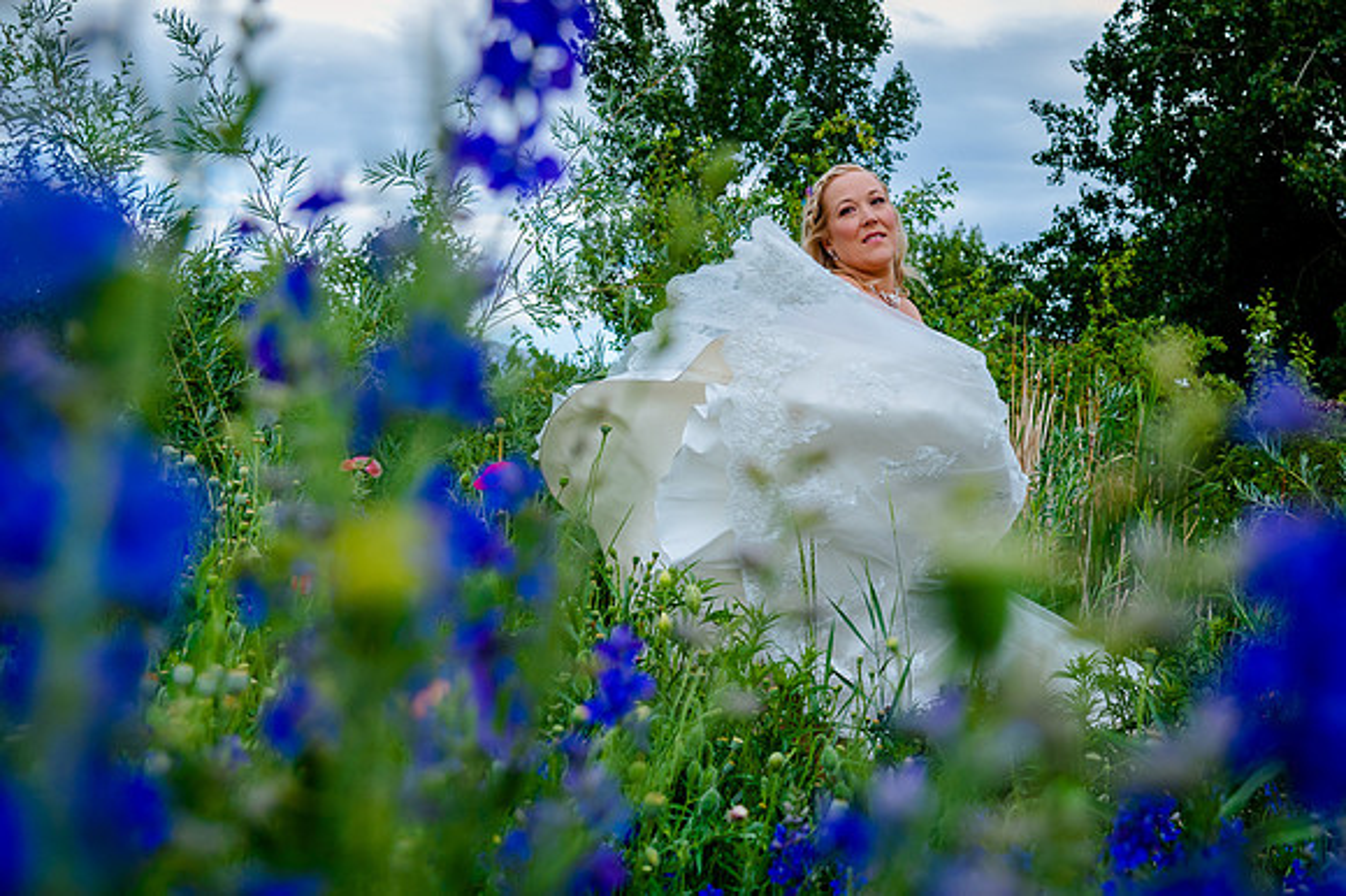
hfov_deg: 35.7
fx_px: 2058
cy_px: 411
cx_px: 947
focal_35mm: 55
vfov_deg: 24.6
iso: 640
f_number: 5
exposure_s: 1/500
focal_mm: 38
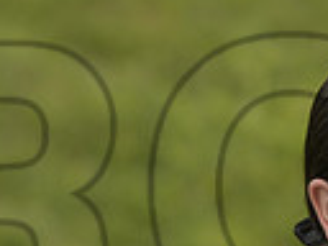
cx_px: 284
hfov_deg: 2.3
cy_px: 240
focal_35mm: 871
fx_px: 8253
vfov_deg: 1.7
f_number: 3.2
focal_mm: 200
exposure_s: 1/250
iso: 200
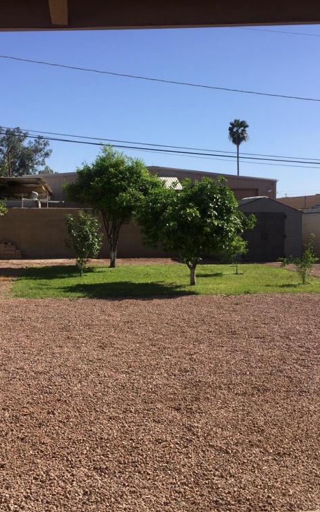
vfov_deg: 47.2
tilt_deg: -3.1
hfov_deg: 30.5
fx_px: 586
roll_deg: -1.2
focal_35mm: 42
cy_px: 261
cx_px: 150
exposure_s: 1/2639
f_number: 2.2
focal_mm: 4.15
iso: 32
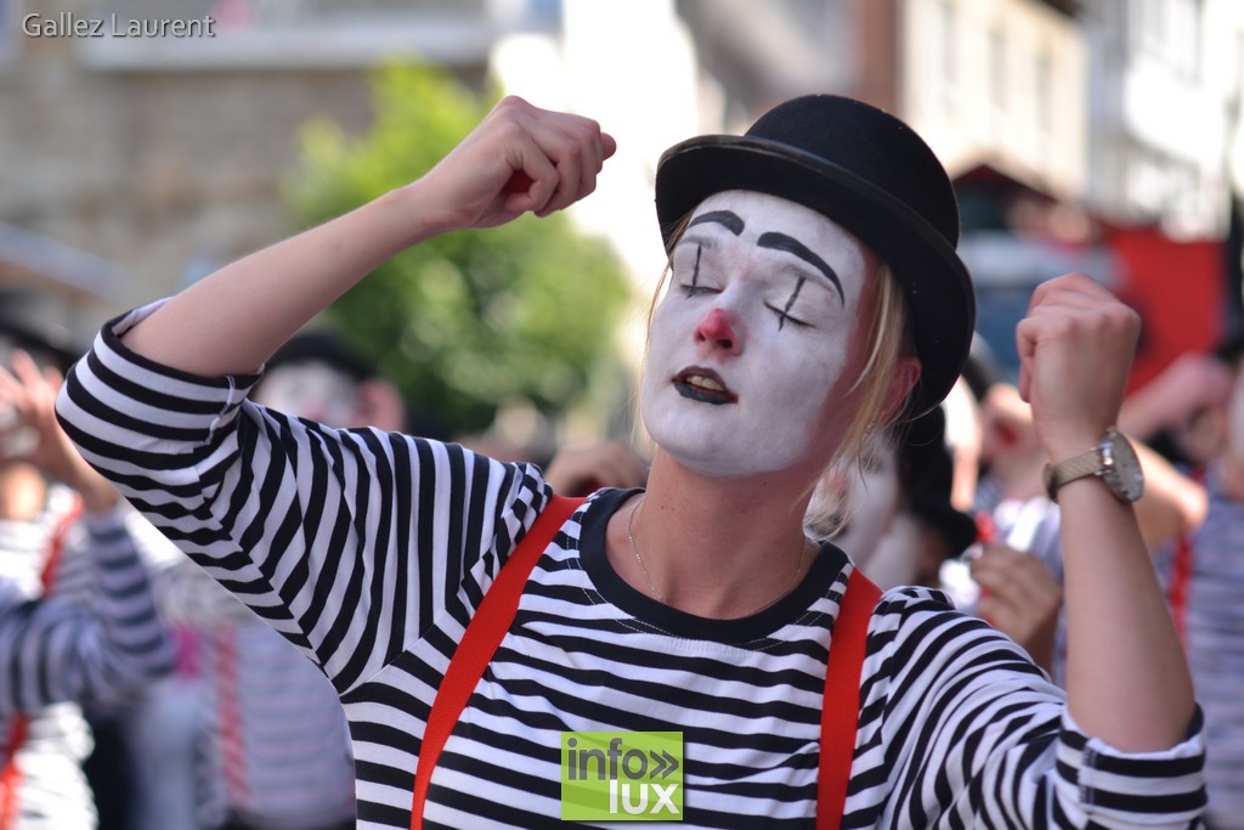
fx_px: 6998
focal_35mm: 202
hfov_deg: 10.2
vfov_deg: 6.8
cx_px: 622
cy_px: 415
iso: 100
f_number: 4.5
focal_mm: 135
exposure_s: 1/200
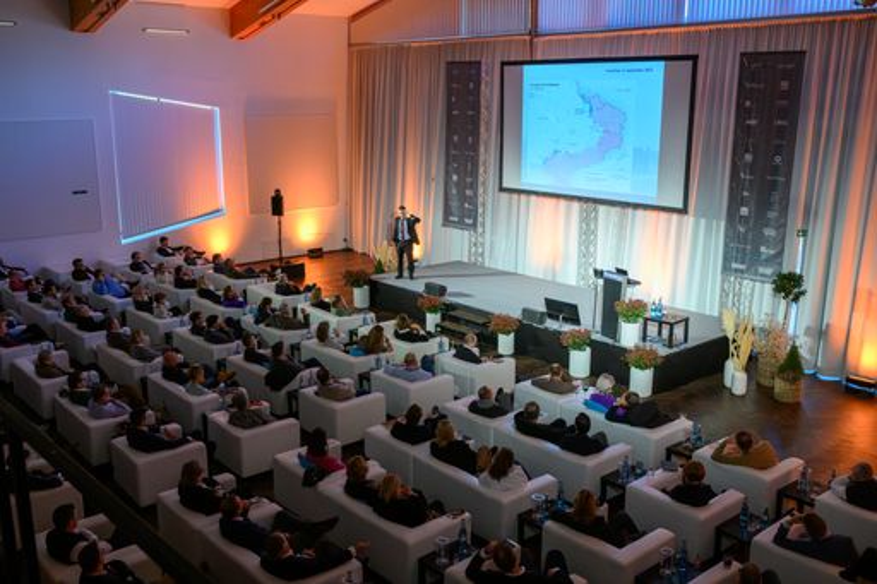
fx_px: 840
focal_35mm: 34
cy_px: 292
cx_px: 438
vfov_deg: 38.3
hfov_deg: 55.1
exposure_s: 1/80
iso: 2000
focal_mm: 34.5
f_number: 7.1
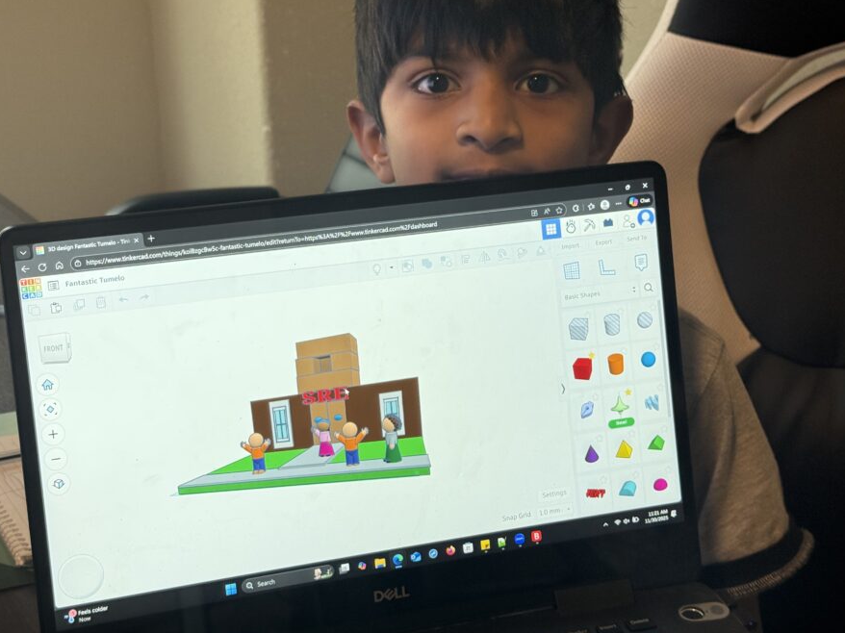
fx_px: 1367
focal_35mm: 56
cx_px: 381
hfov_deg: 34.3
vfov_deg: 26.1
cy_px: 271
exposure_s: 1/60
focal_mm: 6.76
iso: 160
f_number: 1.78
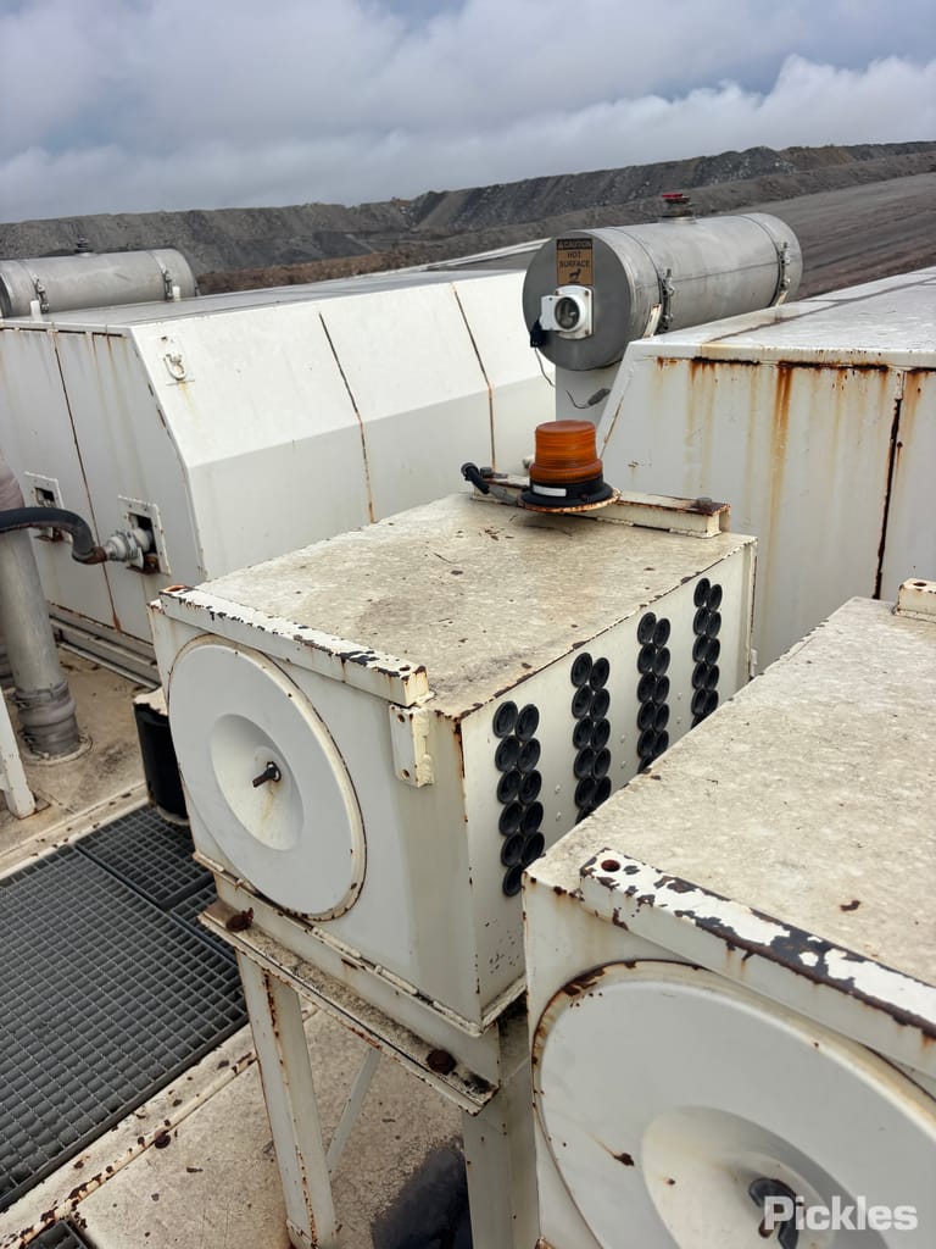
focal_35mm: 26
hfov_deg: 53.1
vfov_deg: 67.3
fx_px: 937
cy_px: 624
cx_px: 468
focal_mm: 5.96
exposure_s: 1/1912
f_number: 1.6
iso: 50
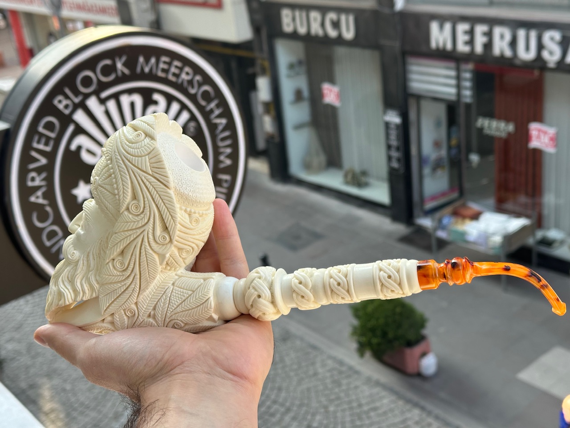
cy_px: 214
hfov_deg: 39.7
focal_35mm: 48
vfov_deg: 30.3
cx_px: 285
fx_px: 790
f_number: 1.78
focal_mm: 6.86
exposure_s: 1/359
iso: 64
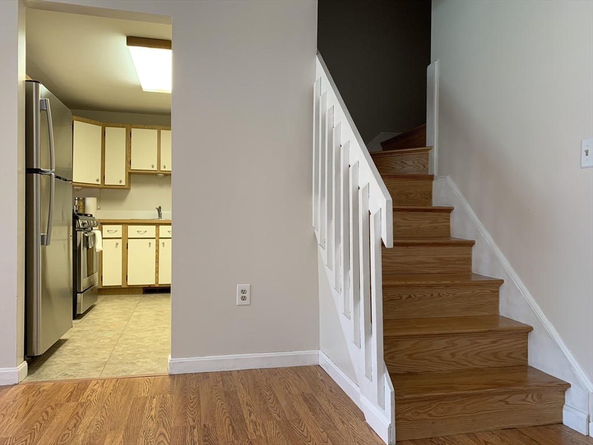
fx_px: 445
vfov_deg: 53.1
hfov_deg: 67.3
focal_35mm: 26
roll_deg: -1.2
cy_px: 222
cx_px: 296
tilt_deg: -0.6
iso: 80
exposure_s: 1/60
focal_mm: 4.25
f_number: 1.8
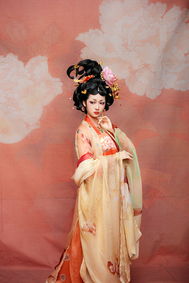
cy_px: 142
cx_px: 94
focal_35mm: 49
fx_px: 386
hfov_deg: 27.5
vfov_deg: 40.3
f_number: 2.8
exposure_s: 1/160
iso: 100
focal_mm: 50
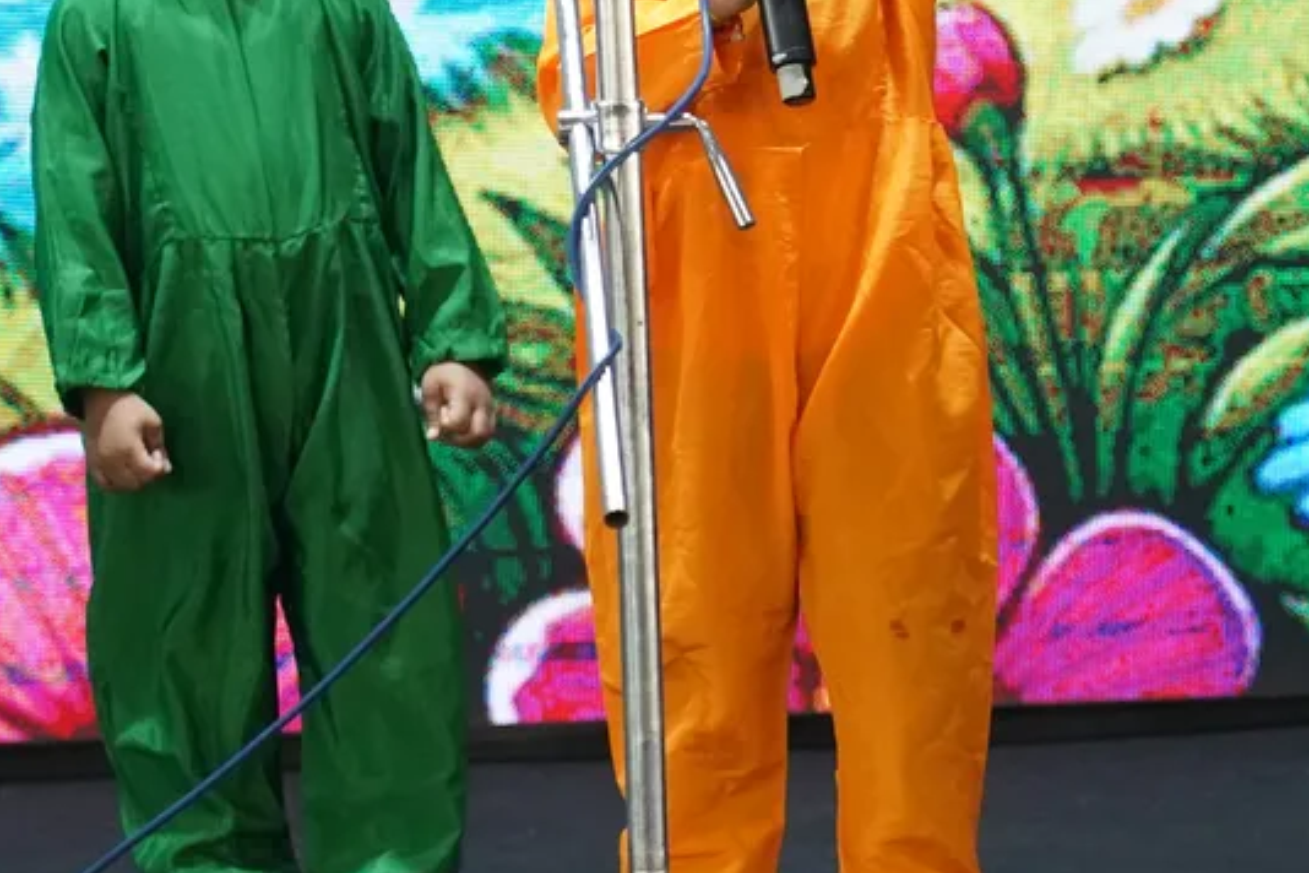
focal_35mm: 292
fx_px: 10617
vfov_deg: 4.7
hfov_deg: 7.1
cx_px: 919
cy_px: 126
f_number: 4.5
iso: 6400
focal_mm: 104
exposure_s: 1/250
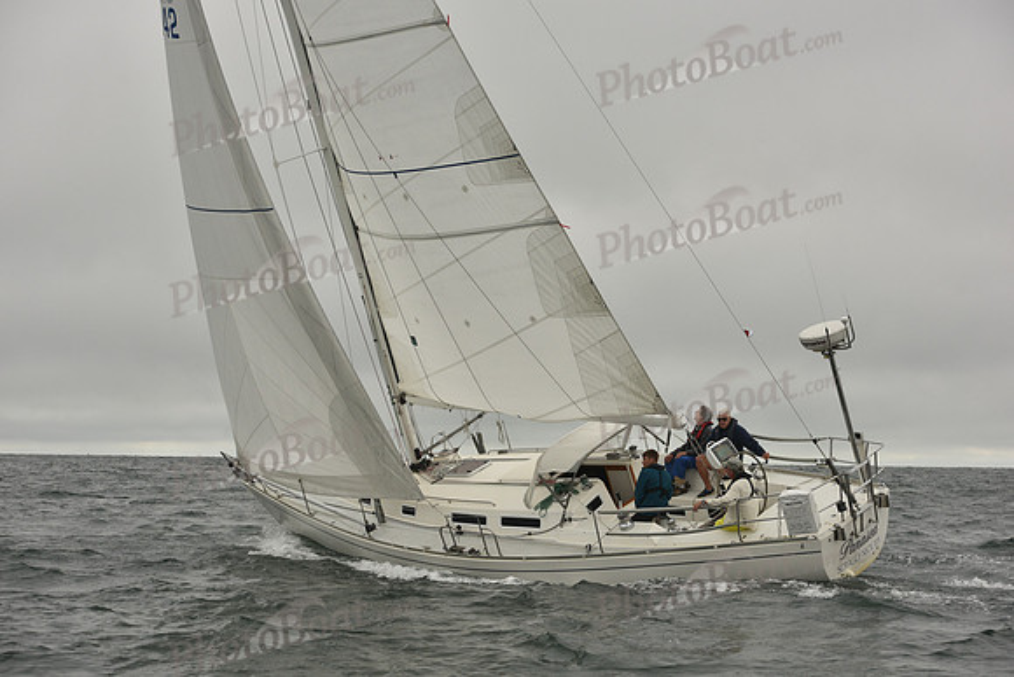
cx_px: 507
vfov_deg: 19.5
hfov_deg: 28.8
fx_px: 1972
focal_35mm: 70
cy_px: 338
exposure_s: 1/800
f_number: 7.1
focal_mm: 70
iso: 320
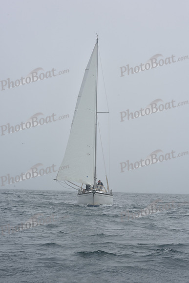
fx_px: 551
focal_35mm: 70
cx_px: 94
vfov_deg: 28.8
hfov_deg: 19.5
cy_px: 142
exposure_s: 1/800
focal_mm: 70
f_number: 11
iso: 250
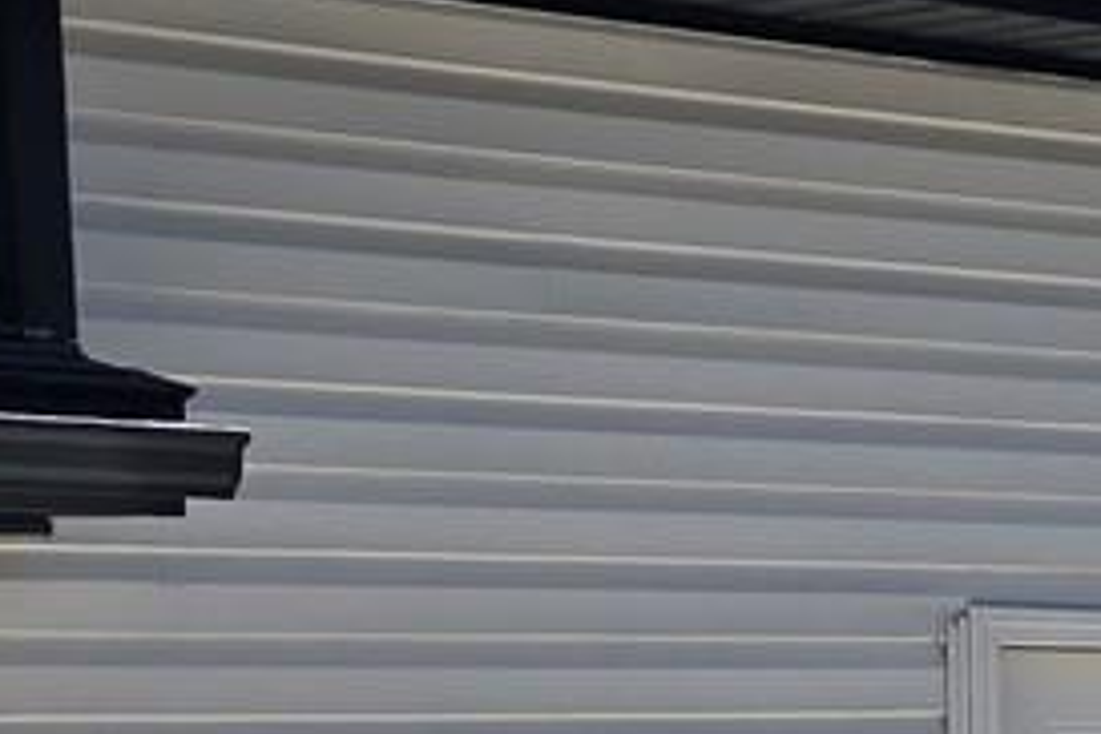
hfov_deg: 13.8
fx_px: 4281
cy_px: 1307
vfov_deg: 9.4
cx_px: 1637
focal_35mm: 140
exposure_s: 1/7328
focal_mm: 5.4
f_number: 1.8
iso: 80
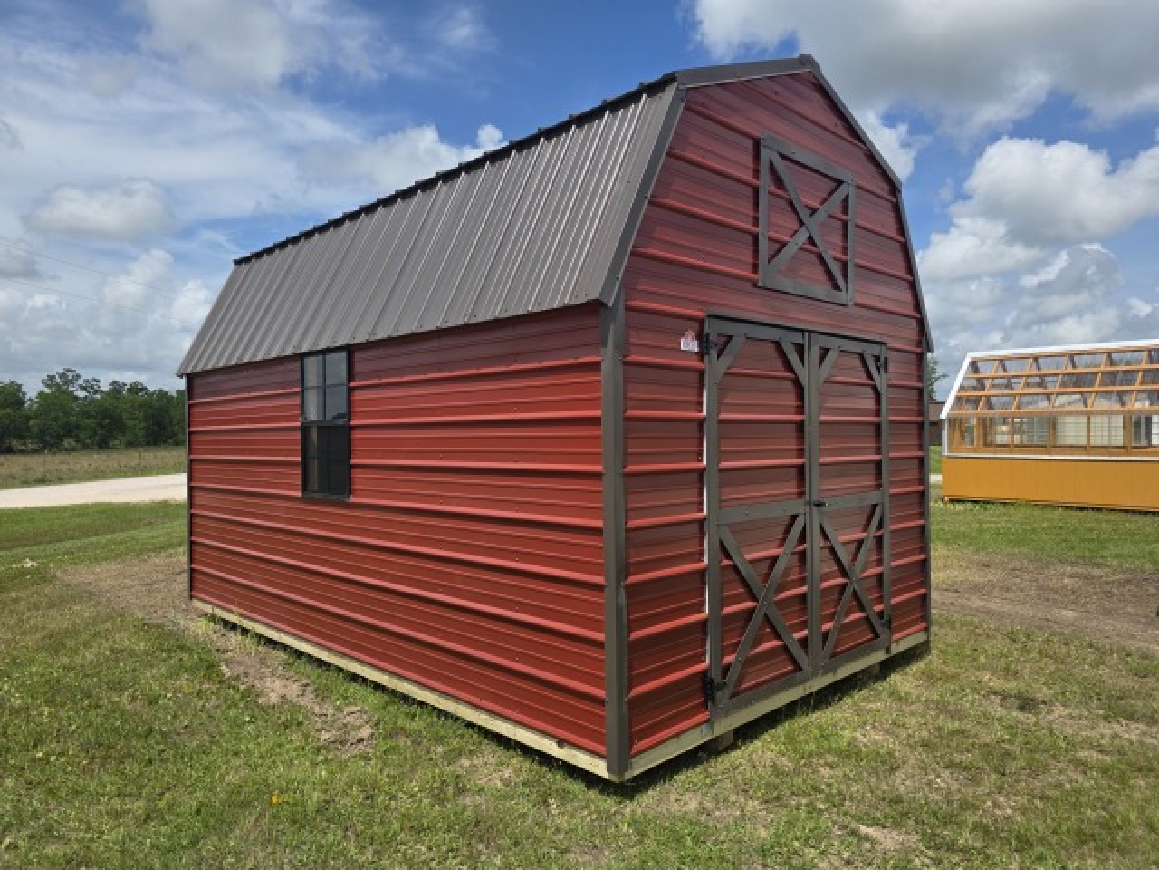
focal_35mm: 23
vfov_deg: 58.9
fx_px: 770
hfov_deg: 73.9
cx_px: 580
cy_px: 435
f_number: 1.7
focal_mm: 6.3
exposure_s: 1/7944
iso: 80
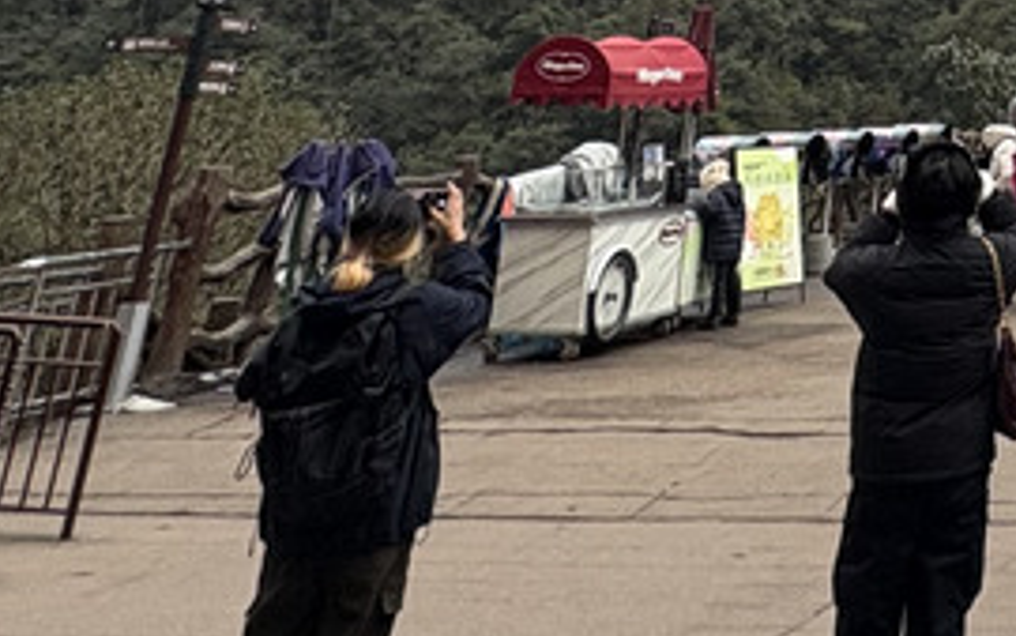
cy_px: -670
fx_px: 1828
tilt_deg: +23.3
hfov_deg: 25.9
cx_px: 1366
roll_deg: +0.3
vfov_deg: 15.4
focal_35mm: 66
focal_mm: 2.22
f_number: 2.2
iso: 80
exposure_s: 1/124
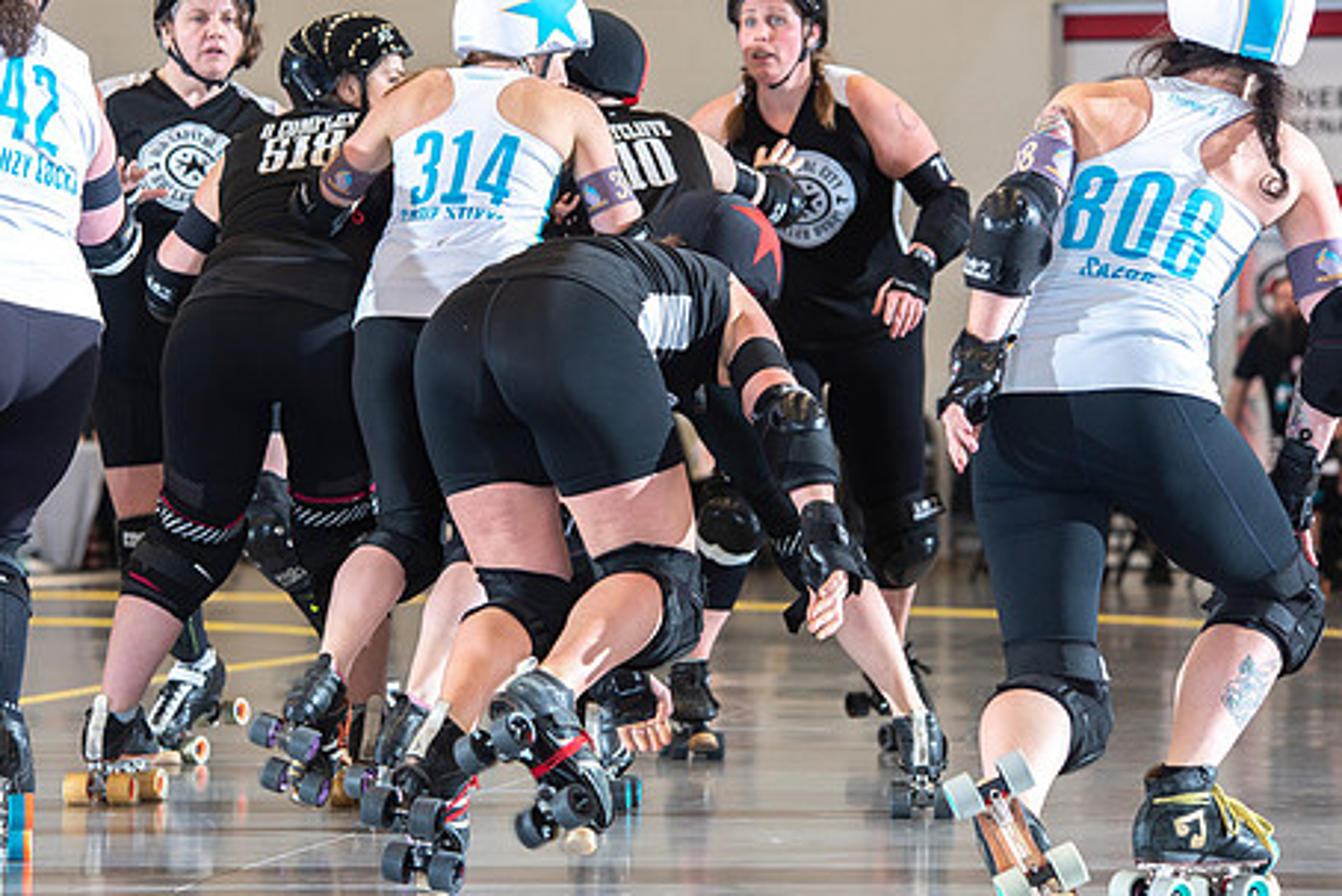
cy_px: 359
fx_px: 6190
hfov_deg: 12.4
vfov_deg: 8.3
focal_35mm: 166
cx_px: 570
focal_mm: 130
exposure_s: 1/160
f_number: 5.6
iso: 500
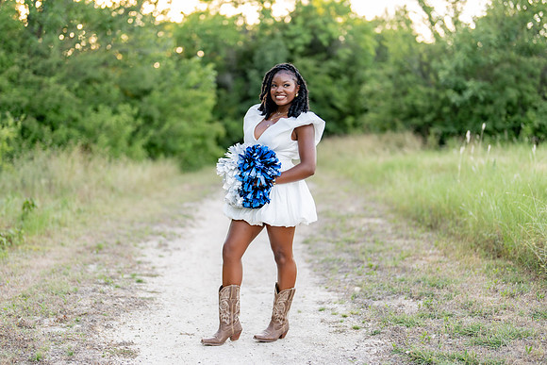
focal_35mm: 62
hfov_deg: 32.3
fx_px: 944
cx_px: 256
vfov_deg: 21.9
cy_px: 194
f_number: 1.2
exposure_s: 1/800
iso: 160
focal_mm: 50
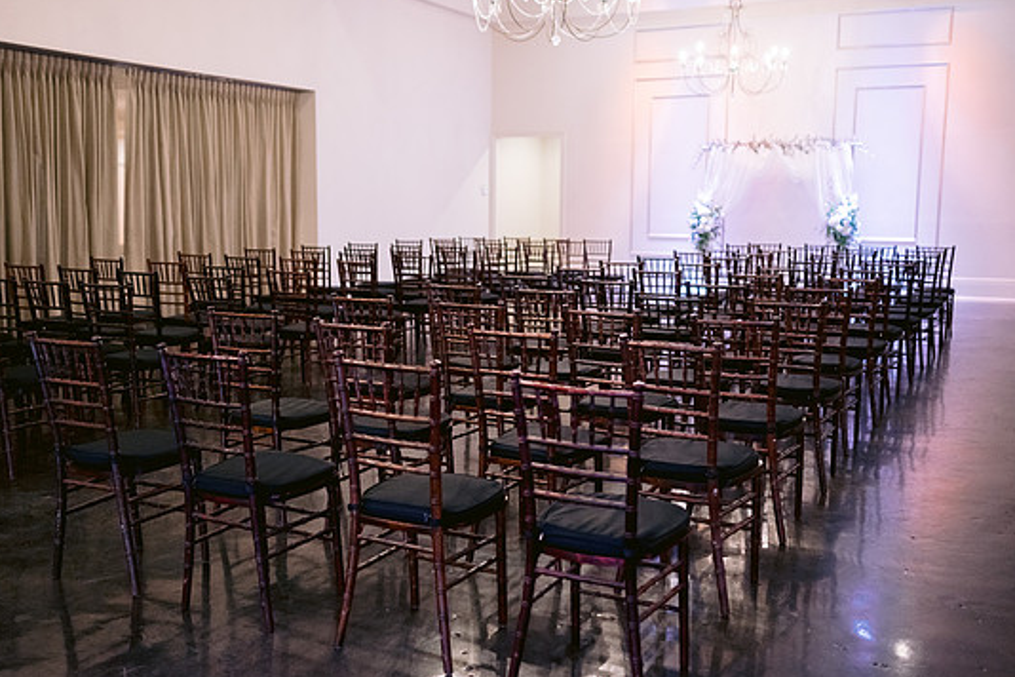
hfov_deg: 50.7
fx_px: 1071
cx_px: 492
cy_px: 355
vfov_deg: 35.0
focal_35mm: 38
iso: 1600
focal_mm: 35
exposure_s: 1/80
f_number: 2
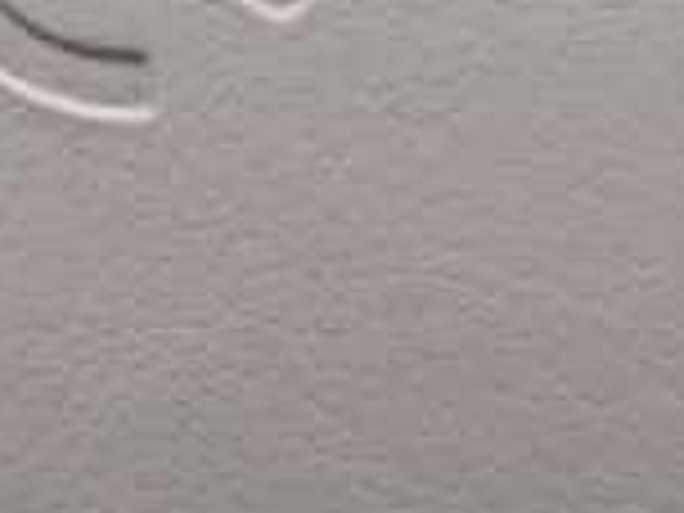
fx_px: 4367
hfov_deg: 8.7
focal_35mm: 221
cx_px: -405
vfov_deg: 6.5
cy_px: -554
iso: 200
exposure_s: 1/100
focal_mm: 6.14
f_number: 1.65
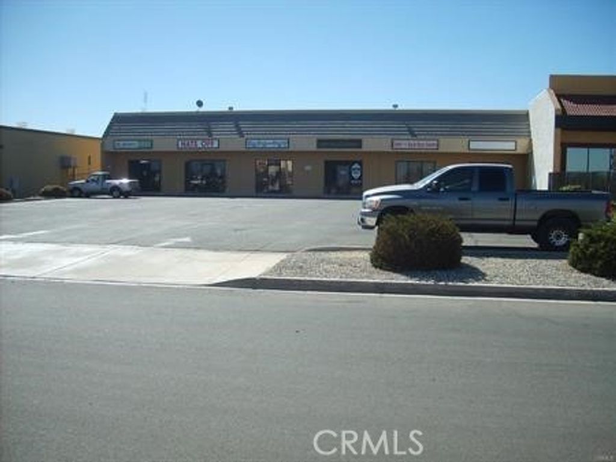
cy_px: 231
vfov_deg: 40.7
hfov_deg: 52.6
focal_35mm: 35
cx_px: 308
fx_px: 623
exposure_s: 1/250
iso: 50
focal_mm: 5.8
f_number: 7.1
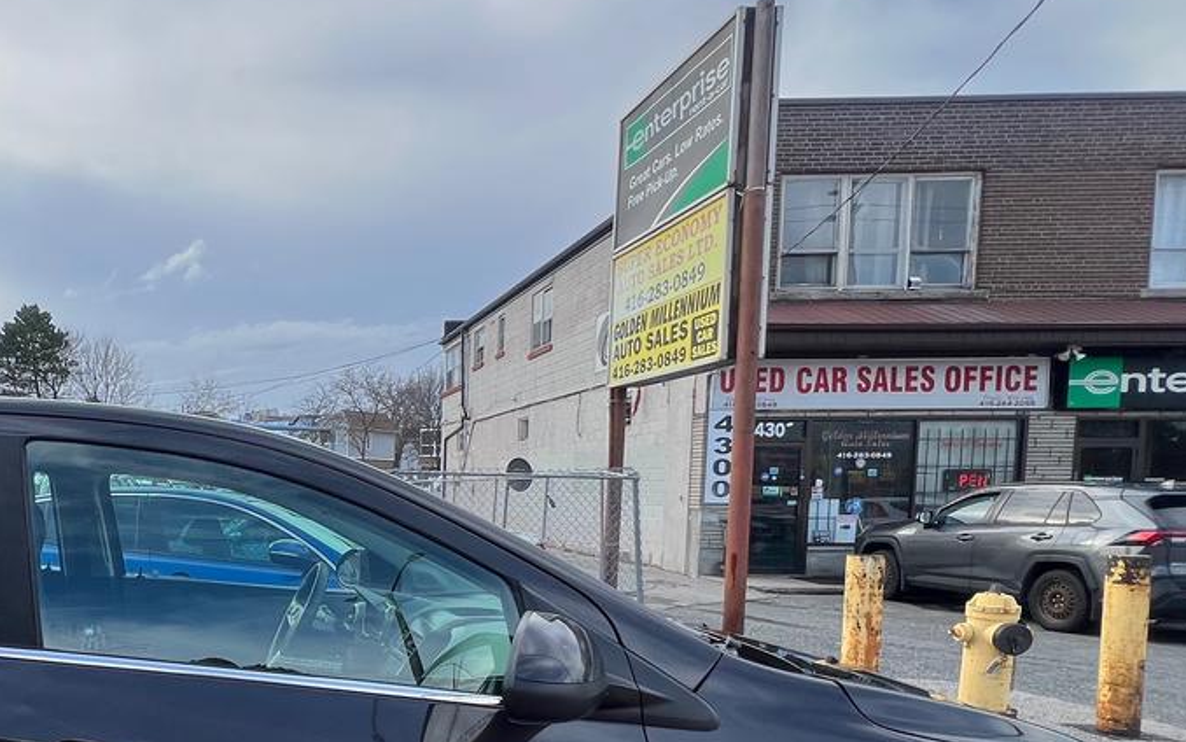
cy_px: 562
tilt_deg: -4.4
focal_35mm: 26
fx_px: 841
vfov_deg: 45.8
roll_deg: +0.7
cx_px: 189
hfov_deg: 62.5
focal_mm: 1.57
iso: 32
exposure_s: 1/552
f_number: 1.8
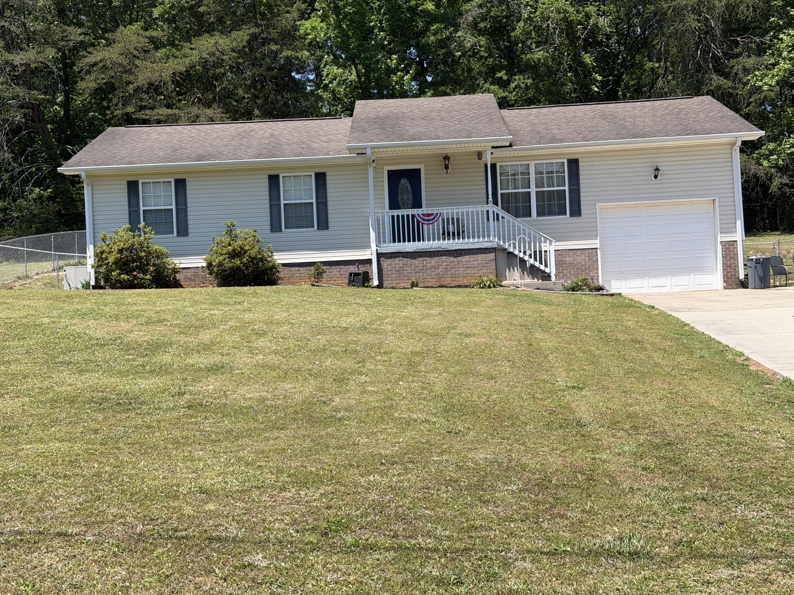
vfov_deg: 30.3
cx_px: 397
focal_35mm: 48
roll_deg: +3.4
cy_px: 298
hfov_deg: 39.7
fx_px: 1101
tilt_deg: +2.2
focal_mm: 6.76
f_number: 1.78
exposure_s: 1/3096
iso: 64
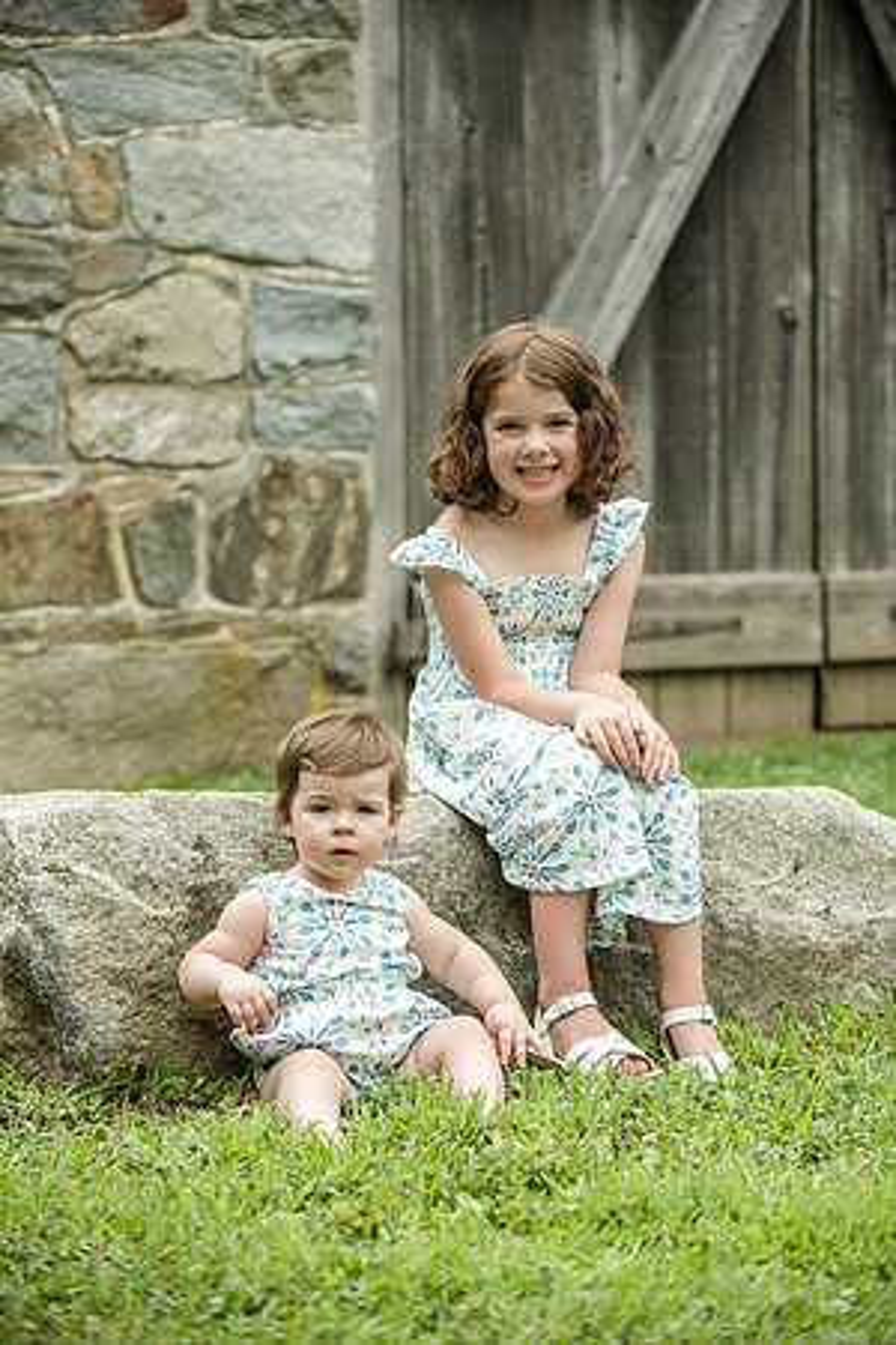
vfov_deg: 20.8
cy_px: 672
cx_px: 448
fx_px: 3658
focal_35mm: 98
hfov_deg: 14.0
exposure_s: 1/1600
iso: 640
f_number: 4
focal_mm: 98
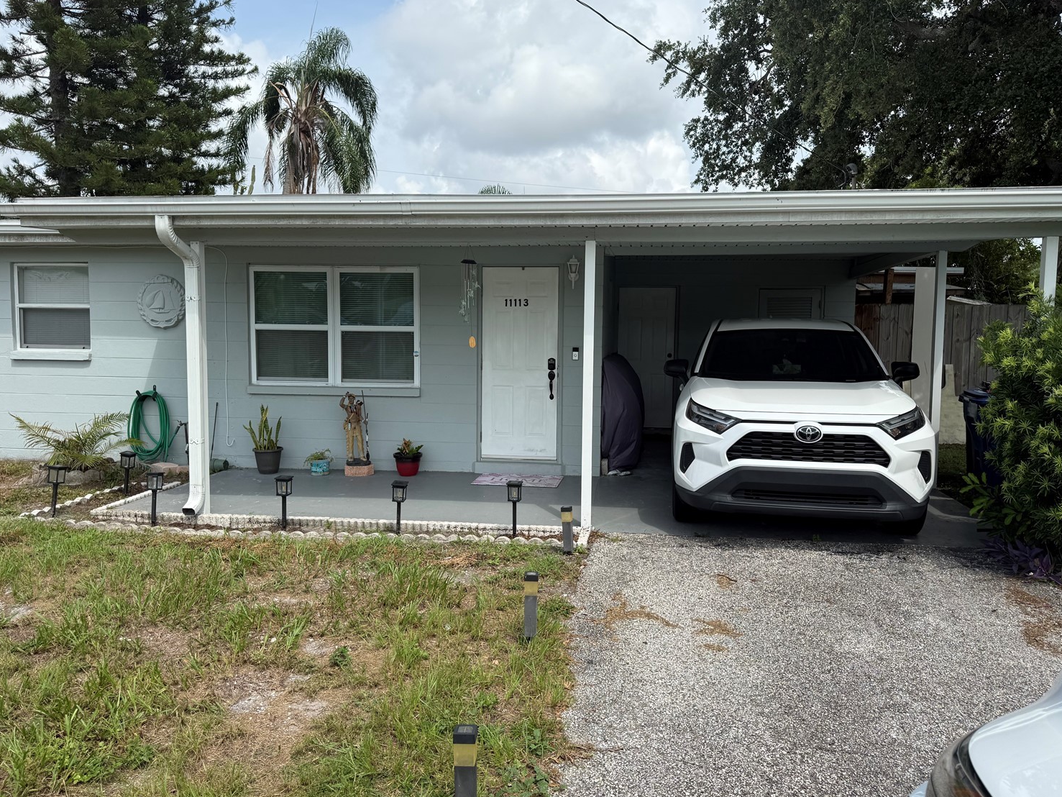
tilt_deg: -3.2
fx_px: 798
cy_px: 391
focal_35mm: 26
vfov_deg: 53.1
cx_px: 536
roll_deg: +0.3
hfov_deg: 67.3
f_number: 1.78
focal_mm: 6.76
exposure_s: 1/4167
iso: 80
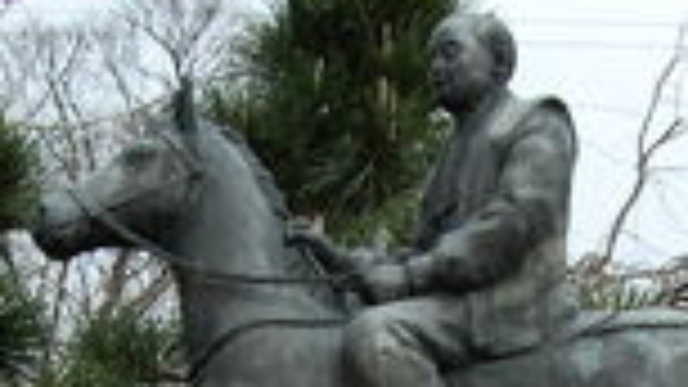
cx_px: 420
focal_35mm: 108
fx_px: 1970
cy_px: 652
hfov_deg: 19.8
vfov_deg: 10.6
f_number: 7.1
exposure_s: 1/200
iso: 200
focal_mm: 22
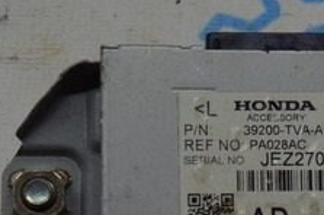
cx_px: 269
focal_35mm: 186
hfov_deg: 11.0
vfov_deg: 7.3
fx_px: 1674
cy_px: 293
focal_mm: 27
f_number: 5.6
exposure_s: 1/60
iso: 200
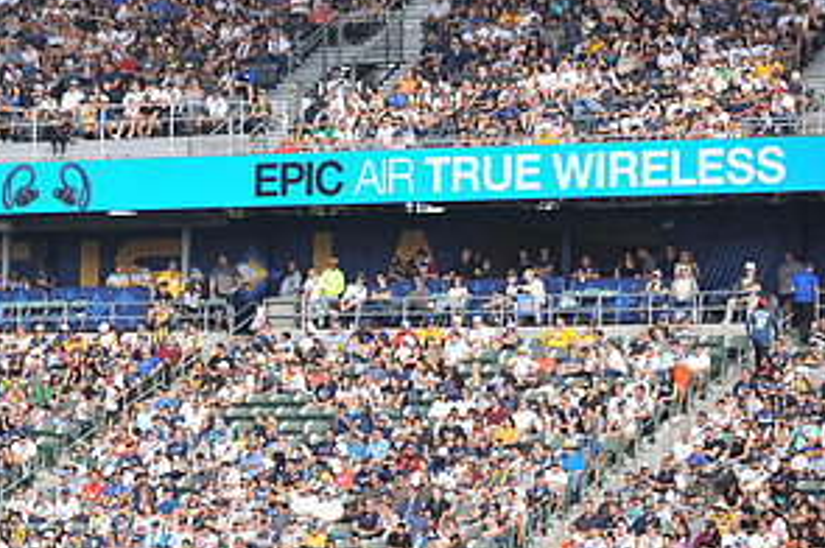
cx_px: 76
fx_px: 5631
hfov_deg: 8.3
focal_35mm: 246
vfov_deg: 5.6
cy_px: 204
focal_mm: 125
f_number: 3.2
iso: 250
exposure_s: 1/1250
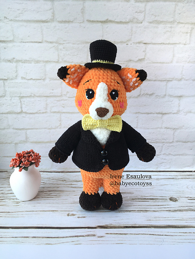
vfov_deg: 61.7
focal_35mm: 29
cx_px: 98
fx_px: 218
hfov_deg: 48.2
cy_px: 130
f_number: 2.2
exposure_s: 1/50
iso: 32
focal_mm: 4.15
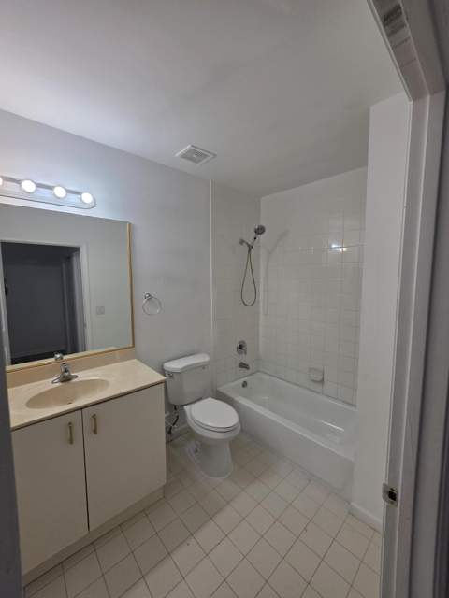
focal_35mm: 13
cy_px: 299
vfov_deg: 106.2
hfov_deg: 89.9
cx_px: 224
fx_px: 225
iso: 50
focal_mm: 2.2
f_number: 1.9
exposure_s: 1/120
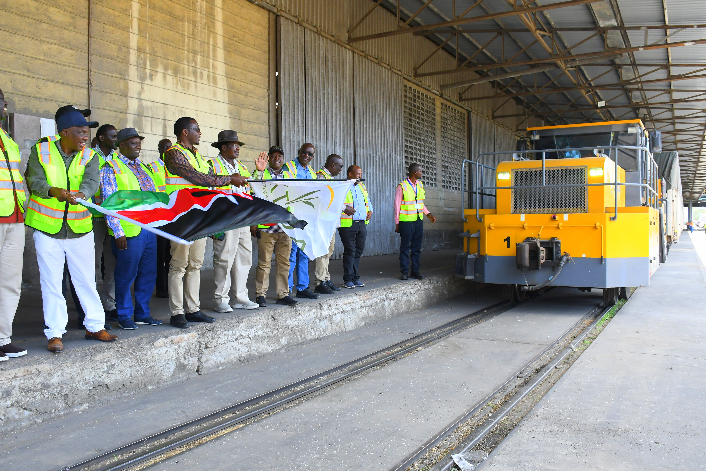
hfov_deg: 60.3
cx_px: 355
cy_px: 229
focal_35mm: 31
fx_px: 608
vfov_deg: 42.3
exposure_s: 1/250
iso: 640
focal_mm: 20
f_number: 6.3
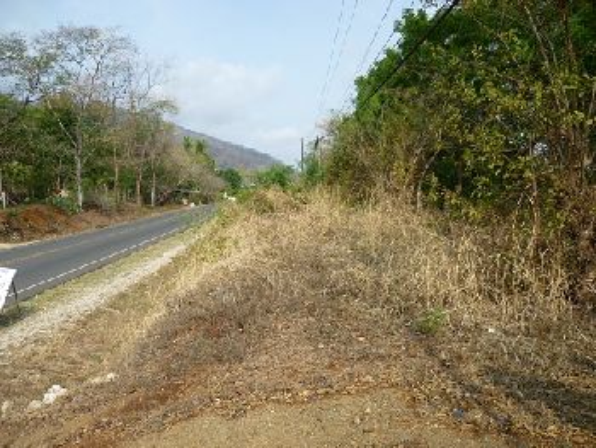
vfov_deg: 45.5
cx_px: 298
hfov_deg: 58.3
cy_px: 224
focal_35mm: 31
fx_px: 534
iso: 80
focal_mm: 5.5
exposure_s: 1/1000
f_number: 2.8
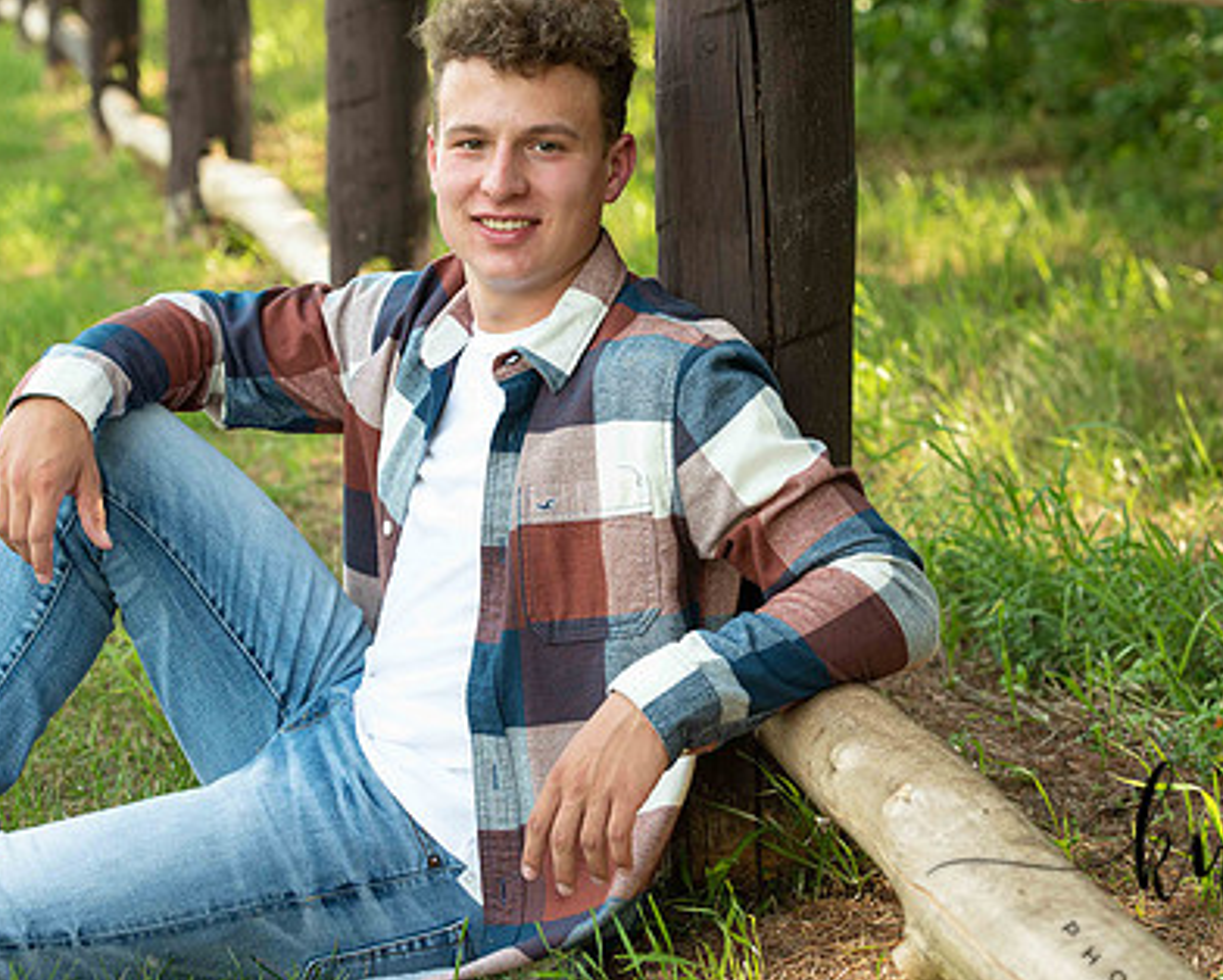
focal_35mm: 118
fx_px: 4273
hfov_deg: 16.3
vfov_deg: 13.1
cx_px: 587
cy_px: 439
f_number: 5
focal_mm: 85
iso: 400
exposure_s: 1/200
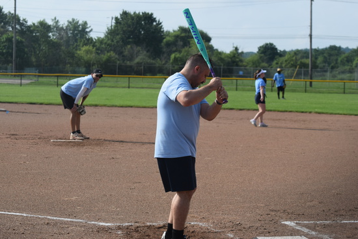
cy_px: 120
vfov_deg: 12.2
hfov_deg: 18.2
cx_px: 179
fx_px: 1120
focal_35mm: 112
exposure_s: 1/2000
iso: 400
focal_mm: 75
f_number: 7.1
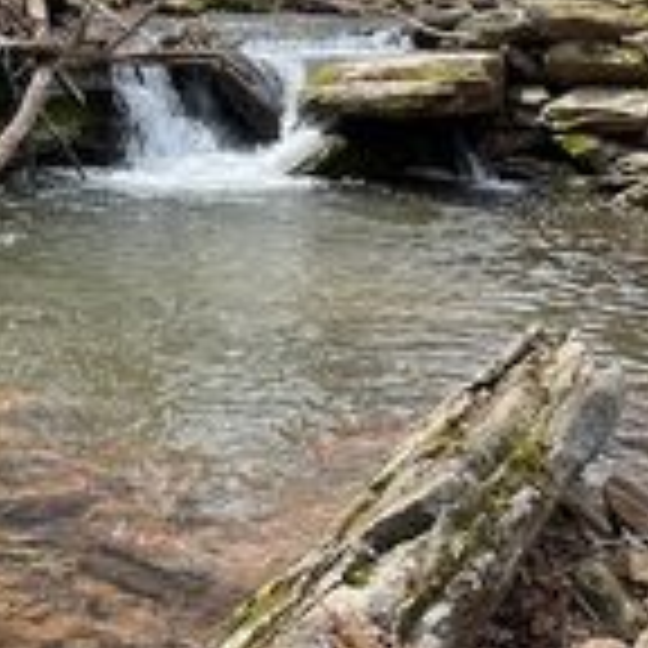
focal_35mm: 69
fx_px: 1461
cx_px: 79
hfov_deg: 24.4
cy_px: 160
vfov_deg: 24.7
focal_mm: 4.2
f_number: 1.6
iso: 32
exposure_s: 1/537
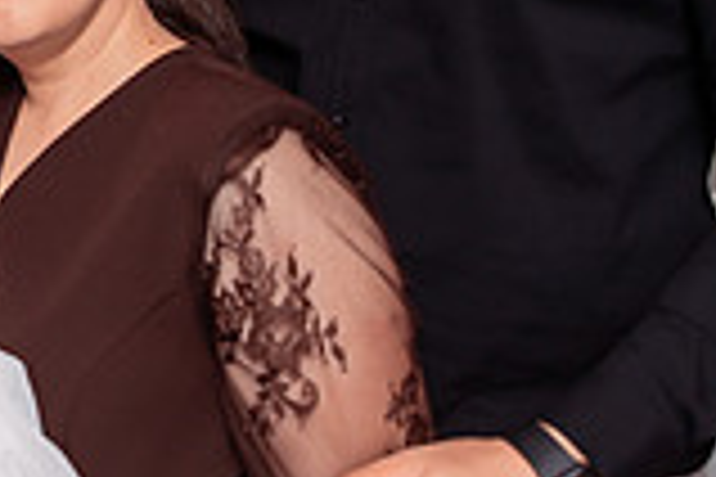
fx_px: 1889
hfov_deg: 20.6
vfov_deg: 14.1
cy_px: -50
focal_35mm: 95
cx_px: -36
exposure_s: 1/250
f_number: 3.2
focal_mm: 26
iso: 125
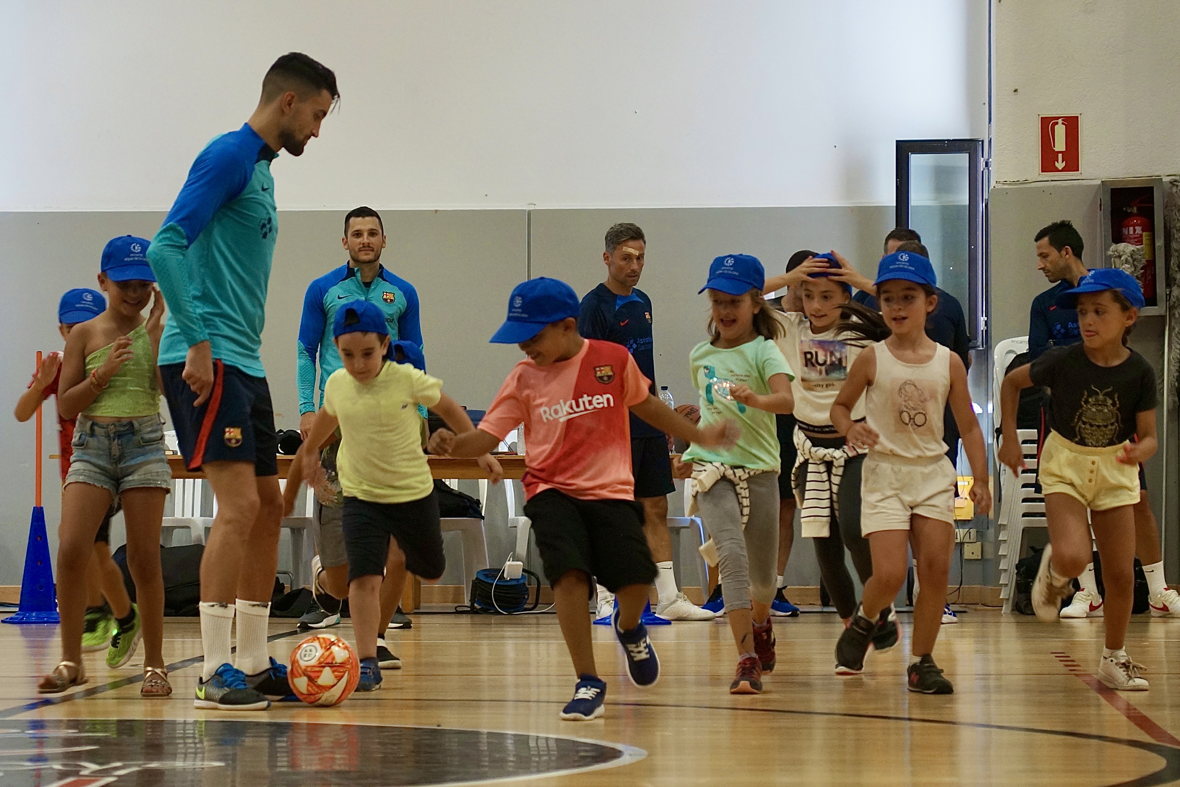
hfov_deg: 17.1
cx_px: 590
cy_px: 394
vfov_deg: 11.4
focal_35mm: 120
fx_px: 3933
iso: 640
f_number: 4.5
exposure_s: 1/160
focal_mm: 80
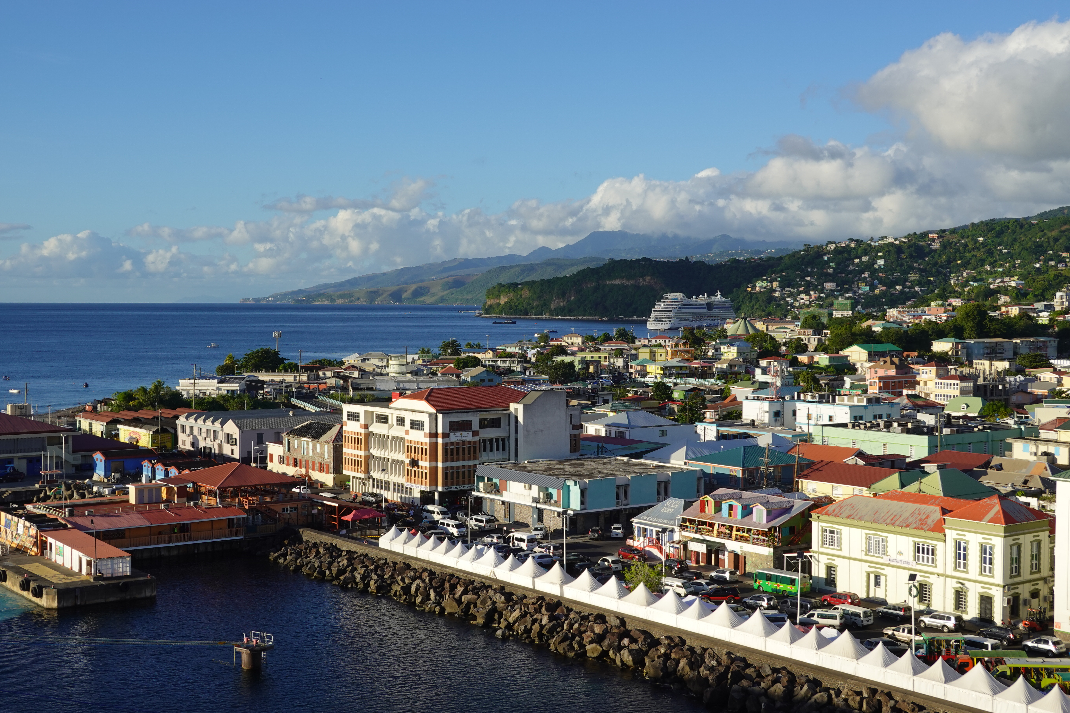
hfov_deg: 41.1
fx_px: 1427
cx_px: 535
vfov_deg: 28.1
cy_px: 356
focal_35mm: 48
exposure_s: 1/400
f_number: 5.6
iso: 100
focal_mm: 18.24
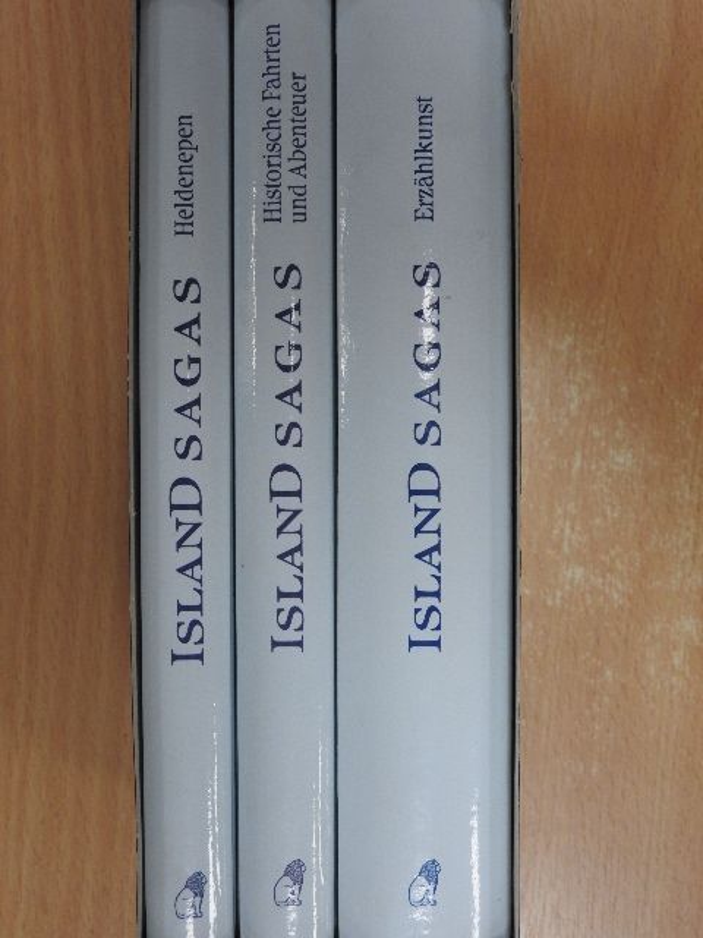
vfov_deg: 34.9
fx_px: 1489
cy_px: 469
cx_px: 352
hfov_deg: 26.6
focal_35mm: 55
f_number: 4
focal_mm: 9.9
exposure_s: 1/60
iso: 360
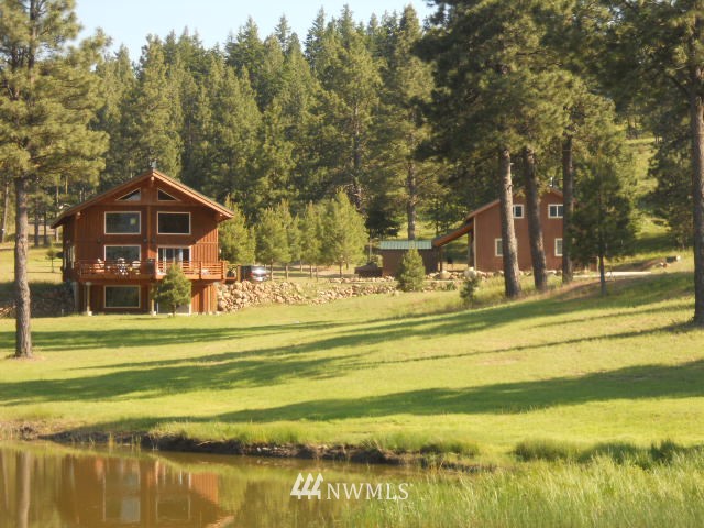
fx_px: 1871
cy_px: 264
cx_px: 352
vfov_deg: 16.1
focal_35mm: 92
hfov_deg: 21.3
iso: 80
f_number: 5.4
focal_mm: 16.5
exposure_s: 1/125
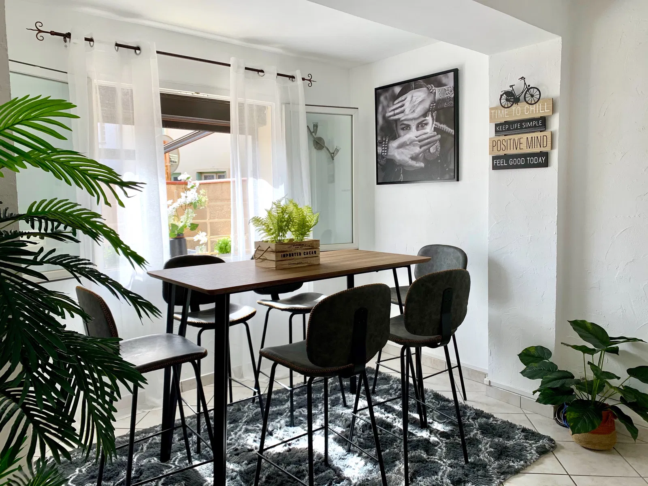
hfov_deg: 67.3
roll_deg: +0.6
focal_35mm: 26
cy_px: 243
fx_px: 487
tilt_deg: -4.3
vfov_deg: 53.1
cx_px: 324
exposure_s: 1/283
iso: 25
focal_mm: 4.25
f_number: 1.8
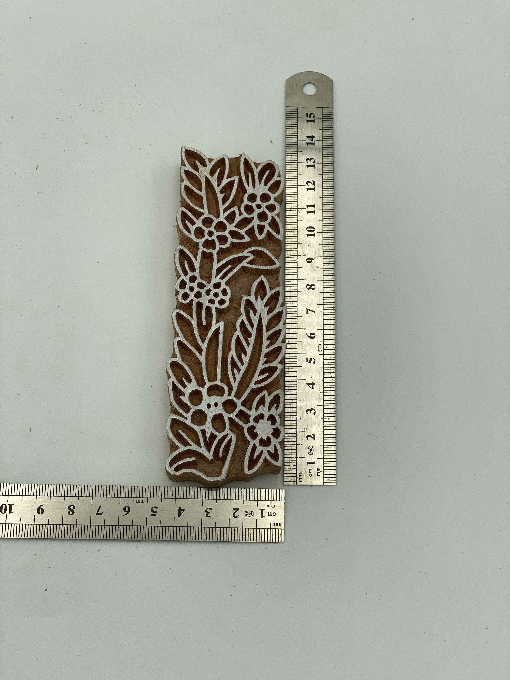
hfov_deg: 28.0
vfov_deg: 36.8
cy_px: 340
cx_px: 255
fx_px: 1021
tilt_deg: -73.2
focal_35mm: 52
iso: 20
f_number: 2
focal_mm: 6
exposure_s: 1/813
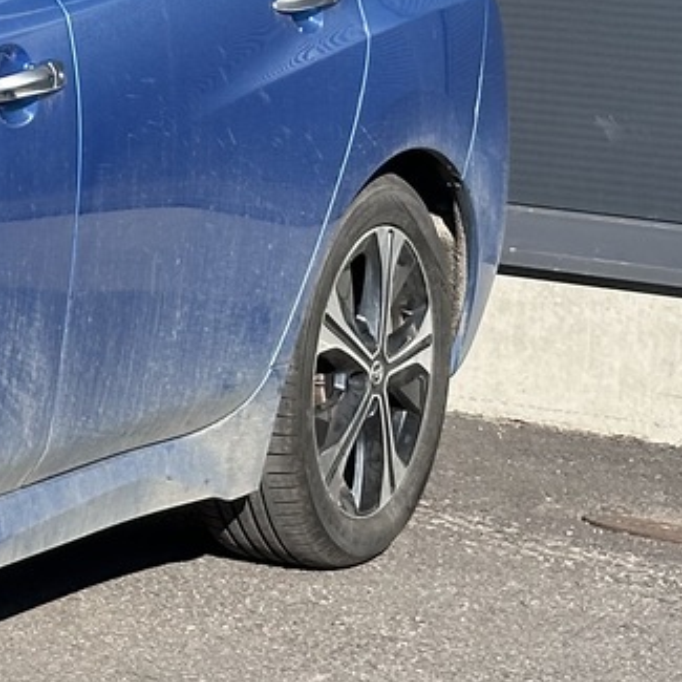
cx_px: -806
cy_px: 149
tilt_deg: -7.8
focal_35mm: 188
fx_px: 4191
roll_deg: -1.6
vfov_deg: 9.3
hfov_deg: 8.7
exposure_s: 1/2358
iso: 64
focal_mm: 6.86
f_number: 1.78
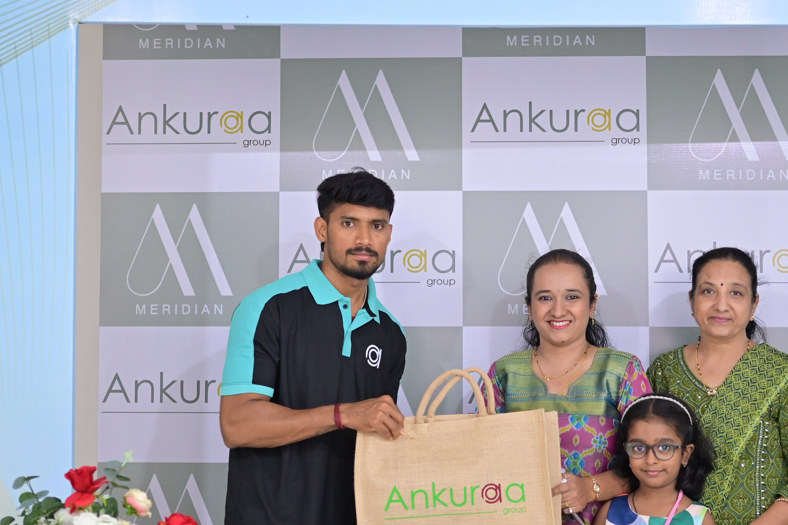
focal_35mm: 63
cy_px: 279
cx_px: 478
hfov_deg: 31.8
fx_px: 1379
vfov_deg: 21.6
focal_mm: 35
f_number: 1.8
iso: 2000
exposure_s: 1/125
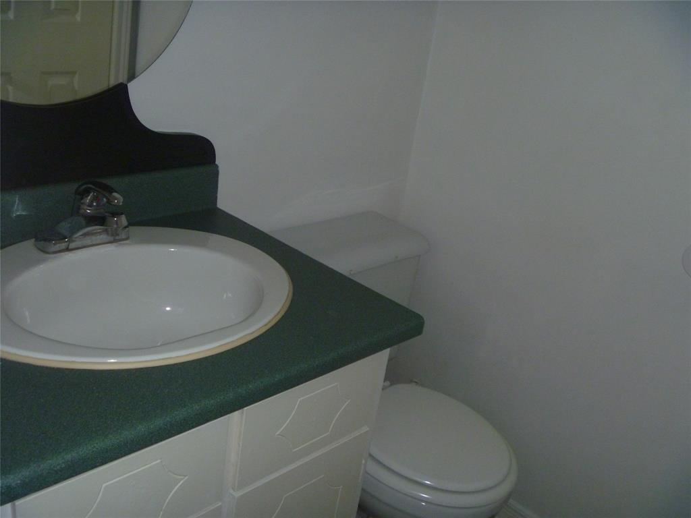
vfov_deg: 40.7
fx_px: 699
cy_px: 259
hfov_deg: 52.6
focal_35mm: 35
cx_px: 346
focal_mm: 6.3
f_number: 3.5
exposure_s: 1/60
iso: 320
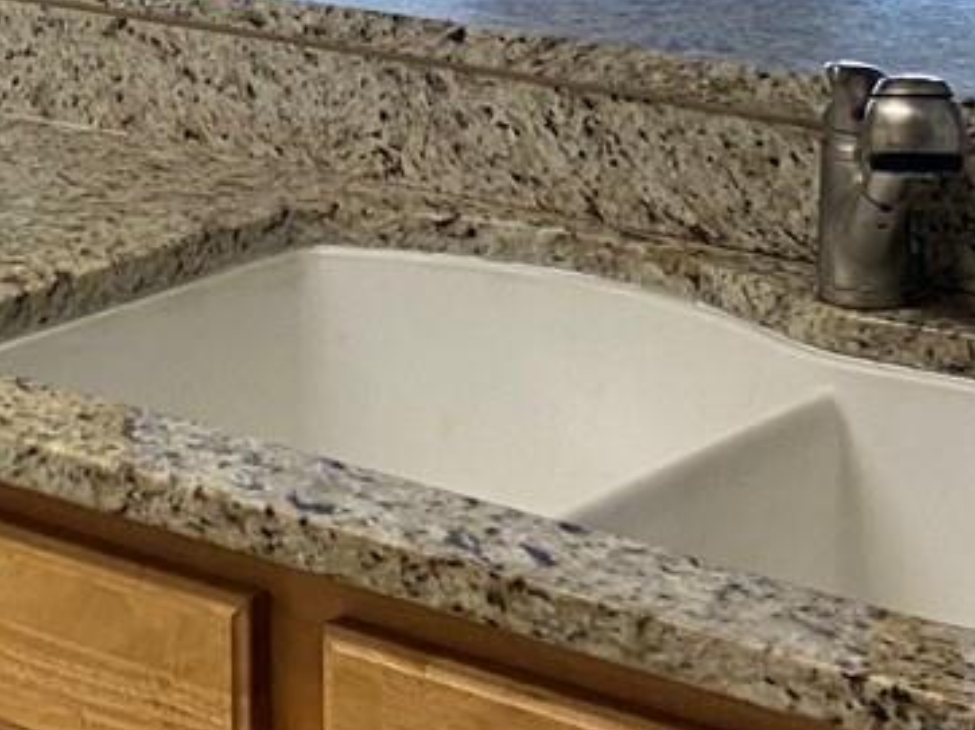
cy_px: -307
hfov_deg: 16.9
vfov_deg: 12.3
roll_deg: +1.0
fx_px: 3237
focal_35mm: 115
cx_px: 81
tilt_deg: -5.4
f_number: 1.8
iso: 125
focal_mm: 4.25
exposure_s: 1/60
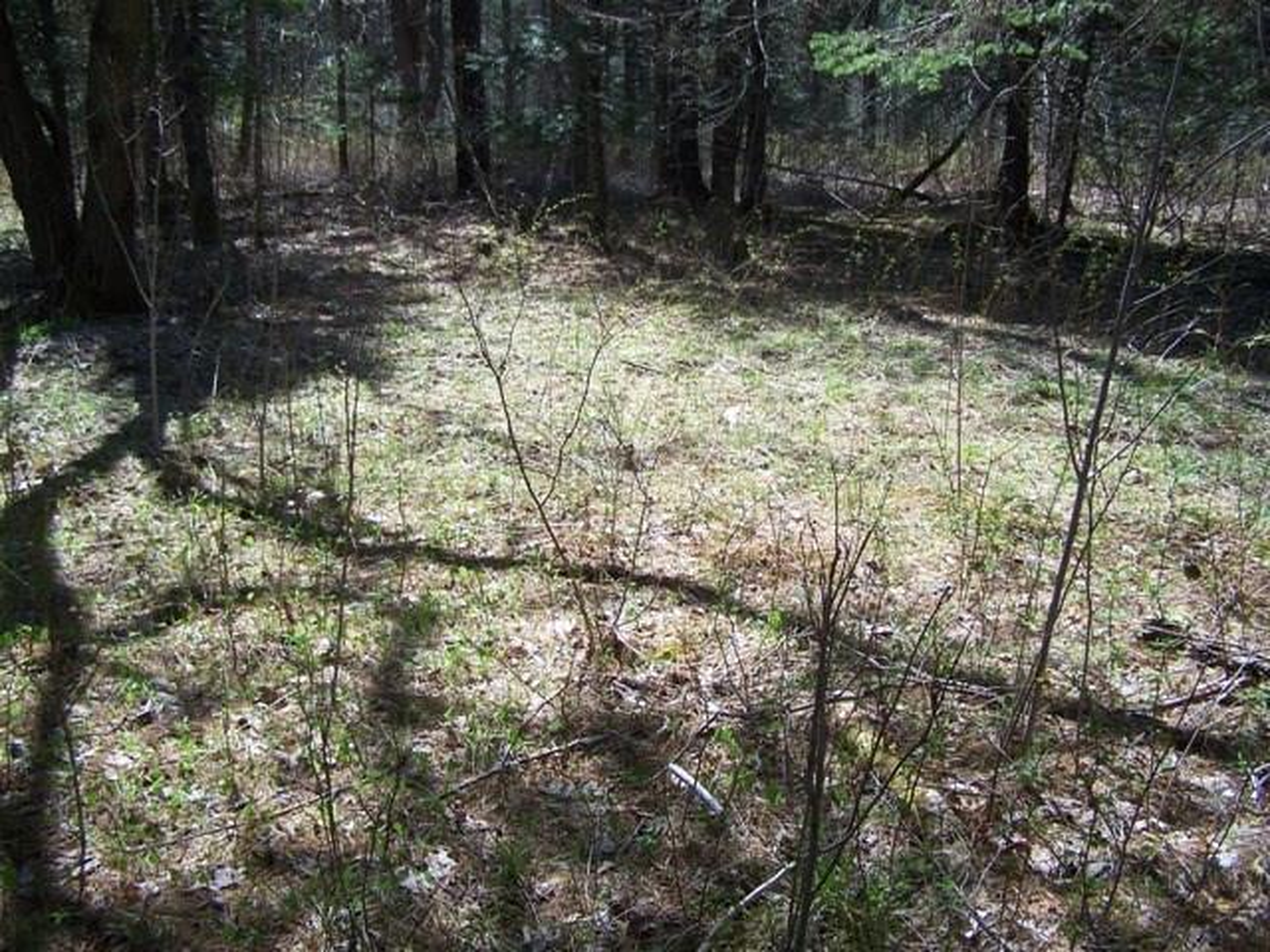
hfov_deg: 49.0
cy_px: 476
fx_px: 1394
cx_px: 635
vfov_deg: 37.7
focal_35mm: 38
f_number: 2.8
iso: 64
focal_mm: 6.3
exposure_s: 1/320
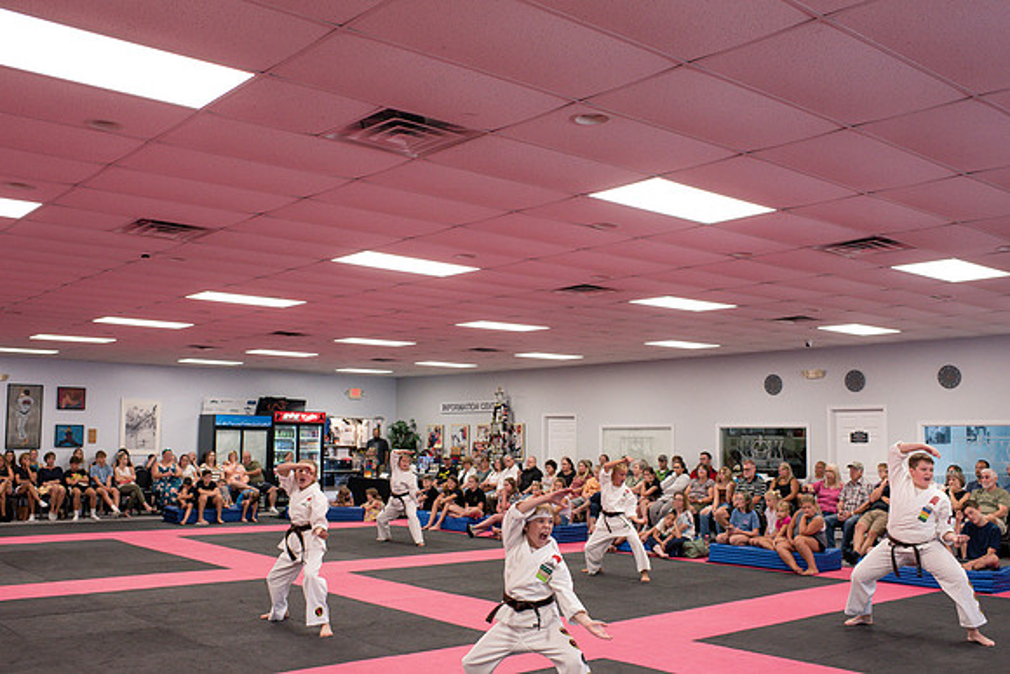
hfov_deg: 54.4
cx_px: 505
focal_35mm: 35
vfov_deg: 37.9
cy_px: 337
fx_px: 982
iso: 1250
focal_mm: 35
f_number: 5
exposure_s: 1/200
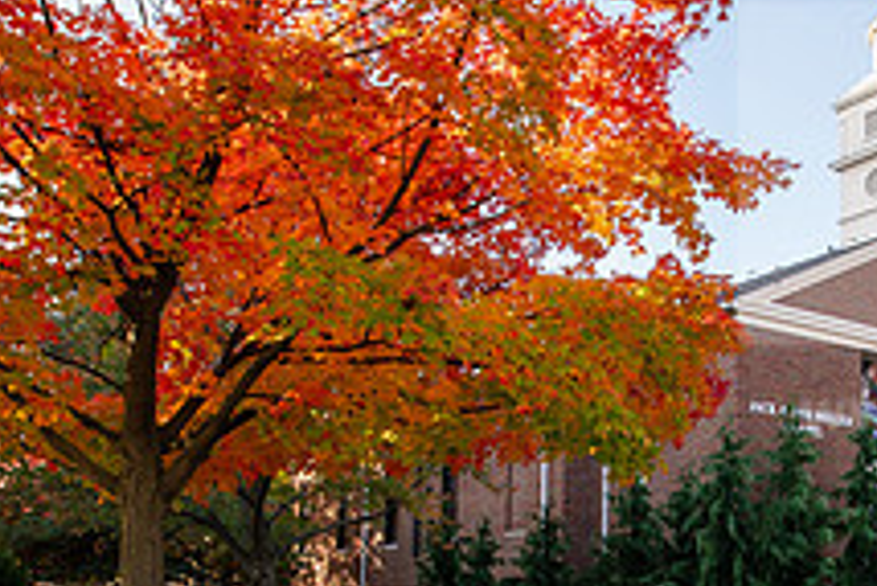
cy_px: 498
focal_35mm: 46
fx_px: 1121
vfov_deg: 28.4
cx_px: 615
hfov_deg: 41.9
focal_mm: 17
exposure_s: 1/250
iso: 320
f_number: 5.6
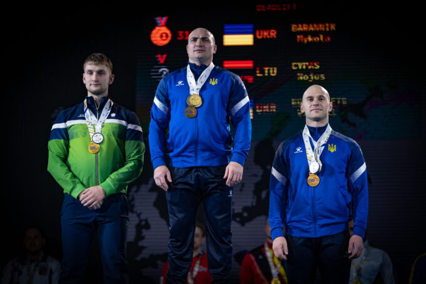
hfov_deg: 18.1
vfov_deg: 12.1
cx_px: 213
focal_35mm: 113
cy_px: 142
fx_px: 1337
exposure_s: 1/1000
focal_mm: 75
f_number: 1.2
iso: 1250
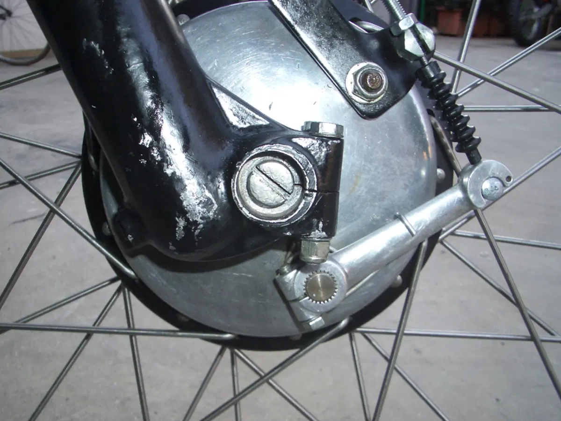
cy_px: 210
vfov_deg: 40.7
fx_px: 567
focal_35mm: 35
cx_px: 280
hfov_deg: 52.6
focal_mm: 5.8
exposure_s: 1/40
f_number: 4.3
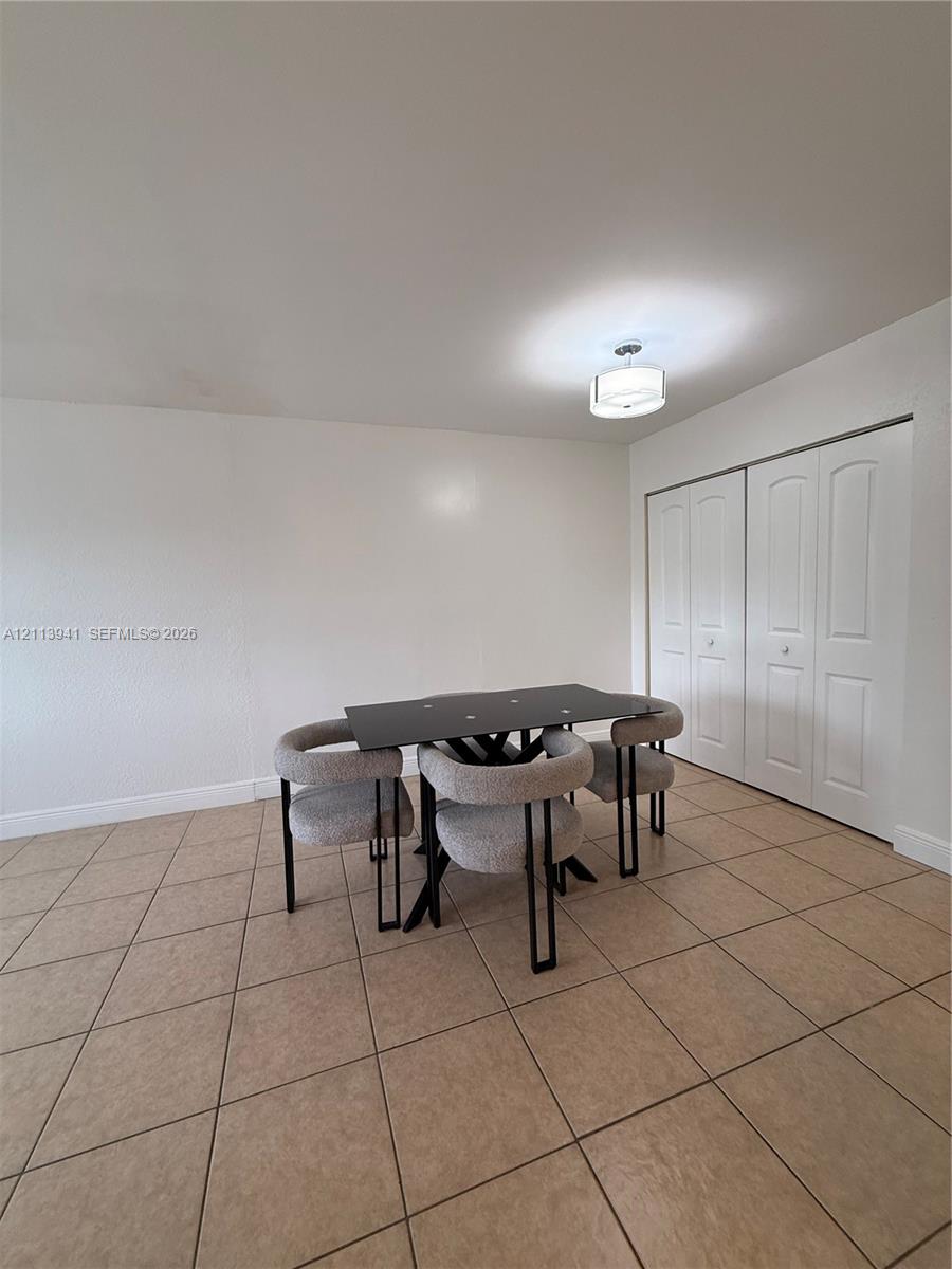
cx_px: 476
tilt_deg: -4.2
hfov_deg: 85.7
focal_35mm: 14
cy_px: 634
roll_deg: +2.0
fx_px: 513
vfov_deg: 102.1
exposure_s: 1/120
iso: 160
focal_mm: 2.22
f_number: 2.2
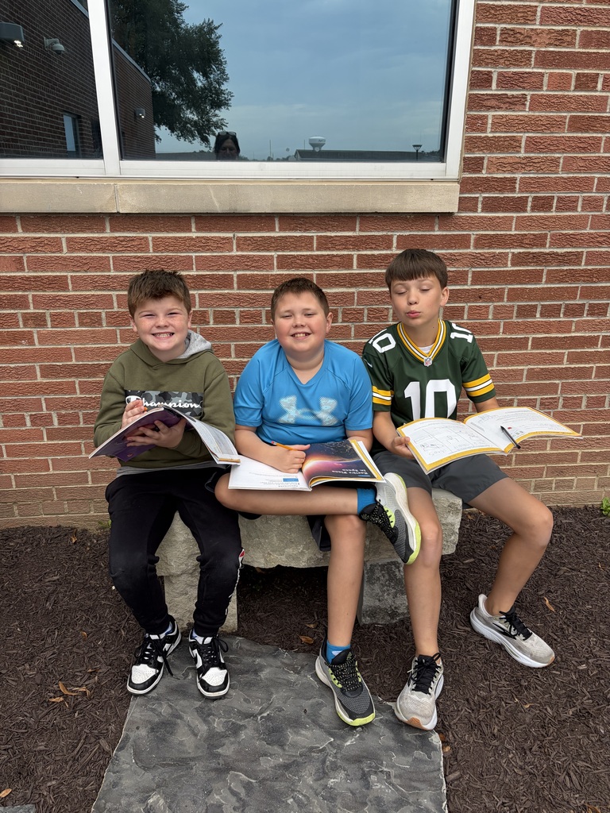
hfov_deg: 53.1
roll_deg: +0.4
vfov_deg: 67.3
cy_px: 406
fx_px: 611
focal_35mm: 26
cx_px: 305
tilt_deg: -20.0
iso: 50
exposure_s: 1/635
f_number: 1.6
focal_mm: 5.96
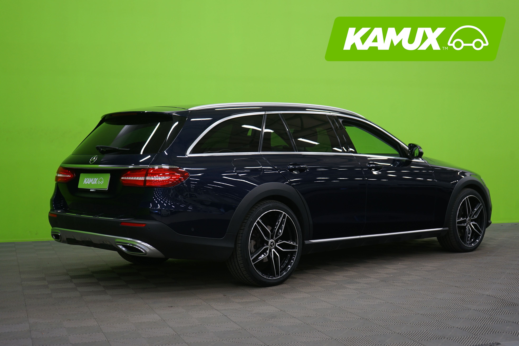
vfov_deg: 27.5
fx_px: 706
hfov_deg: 40.3
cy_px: 173
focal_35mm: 49
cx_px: 260
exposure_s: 1/10
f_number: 5
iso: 400
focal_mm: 49
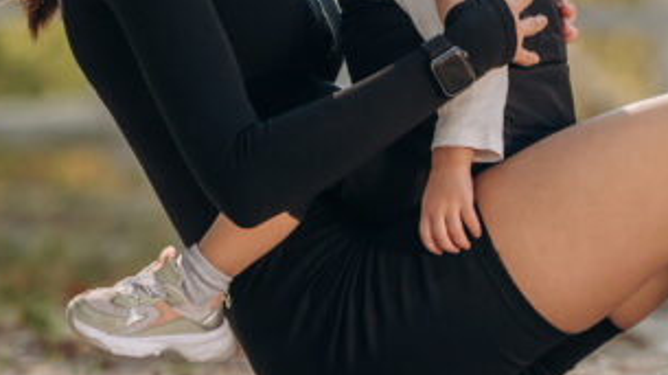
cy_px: -117
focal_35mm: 493
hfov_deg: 4.4
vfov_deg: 2.5
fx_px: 8725
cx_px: 499
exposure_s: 1/3200
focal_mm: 140
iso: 500
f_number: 2.8
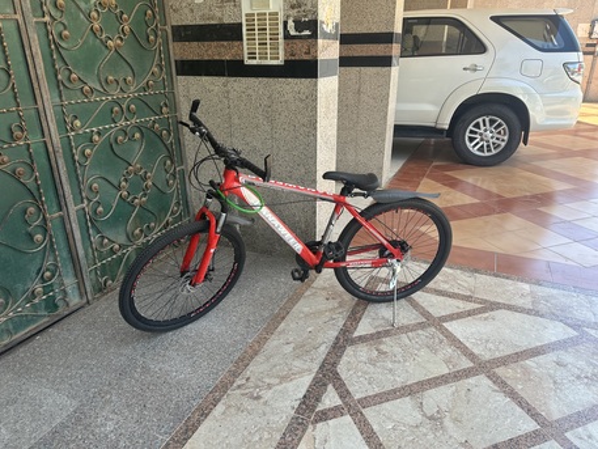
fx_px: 415
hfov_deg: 71.6
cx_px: 299
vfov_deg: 56.8
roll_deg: +0.0
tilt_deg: -22.3
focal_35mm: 24
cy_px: 224
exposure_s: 1/417
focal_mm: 6.86
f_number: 1.78
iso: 80
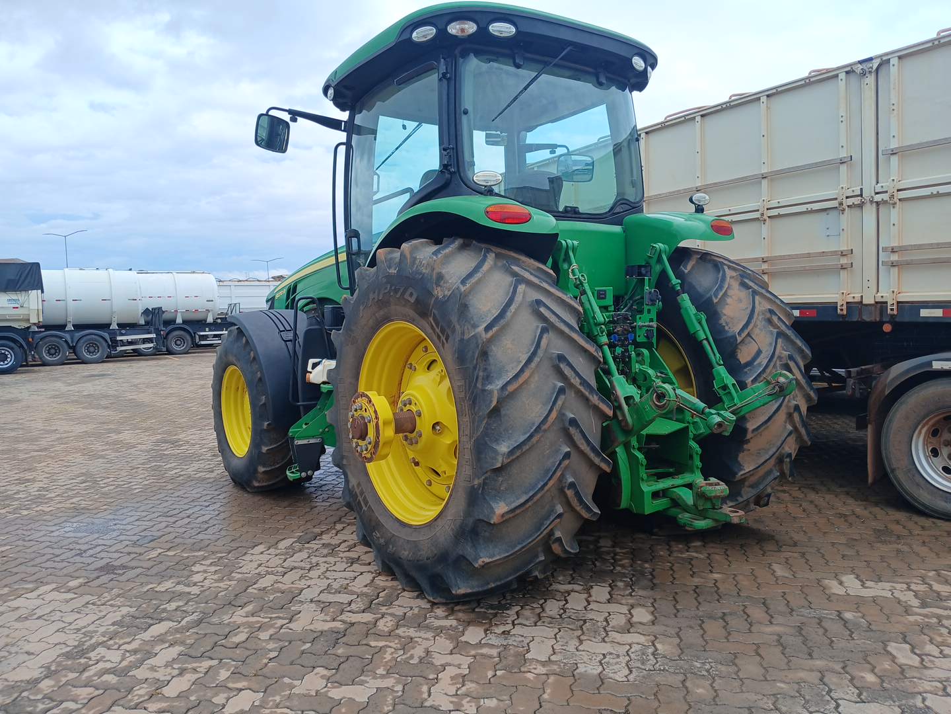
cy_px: 357
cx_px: 476
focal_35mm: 26
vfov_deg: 53.1
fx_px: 714
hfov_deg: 67.3
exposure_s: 1/273
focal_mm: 3.98
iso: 20
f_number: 1.8
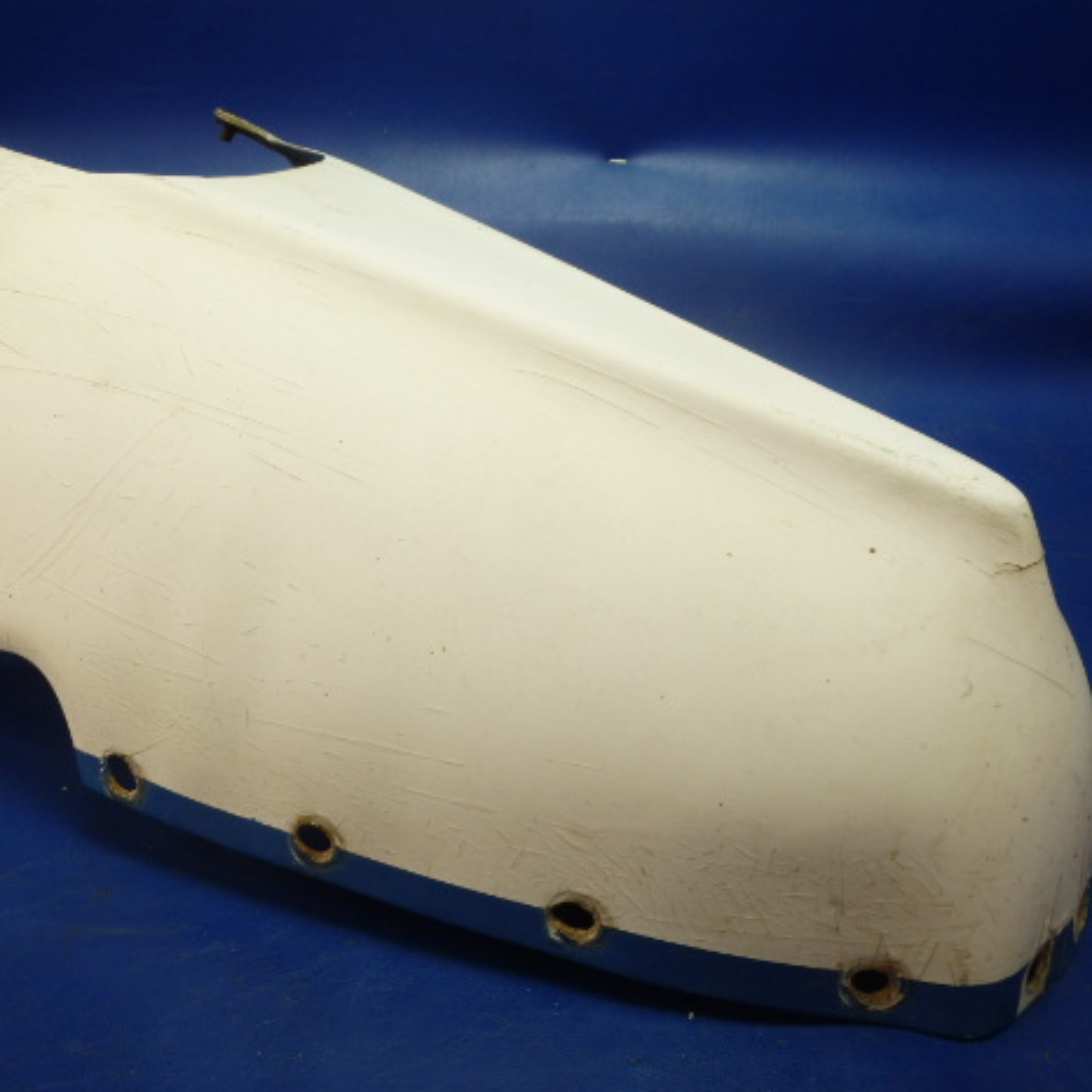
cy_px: 546
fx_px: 1213
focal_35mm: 34
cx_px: 417
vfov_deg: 48.5
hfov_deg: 48.1
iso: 200
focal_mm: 5
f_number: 3.9
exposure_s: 1/40
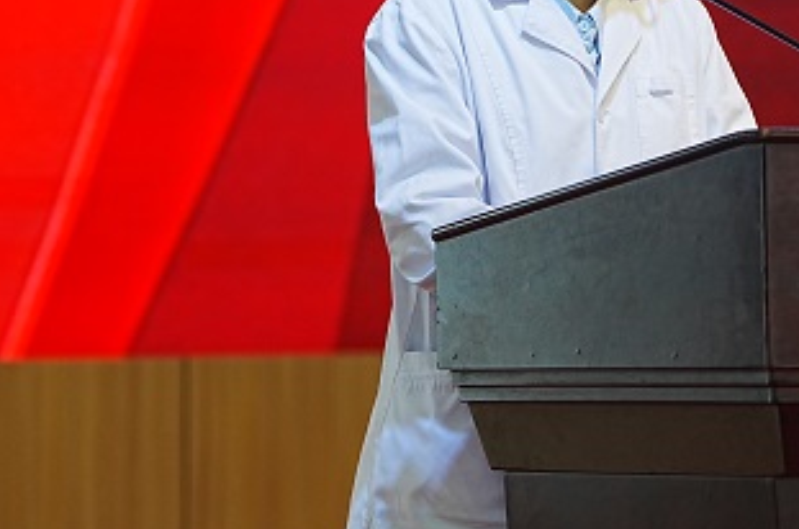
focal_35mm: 247
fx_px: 5471
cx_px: 523
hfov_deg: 8.3
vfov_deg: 5.5
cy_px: -19
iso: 640
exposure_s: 1/125
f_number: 4
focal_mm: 115
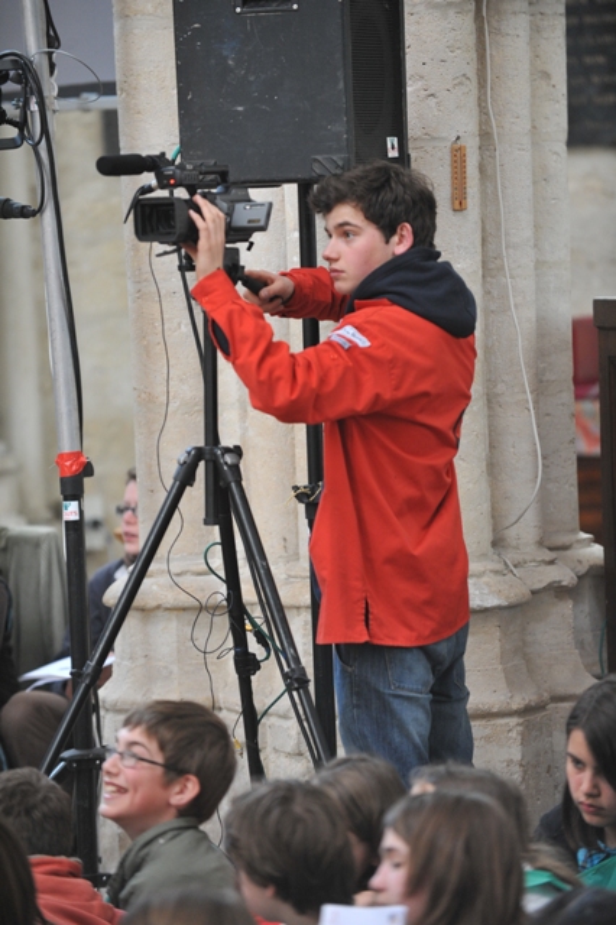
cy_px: 462
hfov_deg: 6.9
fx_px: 5138
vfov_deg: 10.3
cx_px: 308
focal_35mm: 200
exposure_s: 1/160
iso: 1600
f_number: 2.8
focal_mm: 200
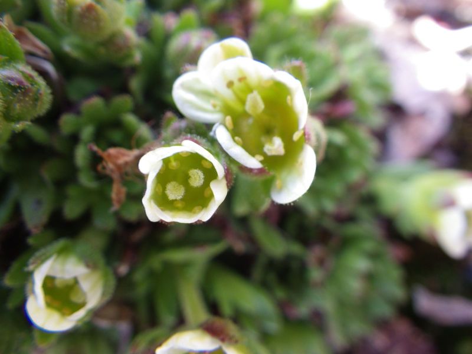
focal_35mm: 34
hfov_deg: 54.0
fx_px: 464
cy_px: 177
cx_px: 236
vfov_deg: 41.8
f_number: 3.8
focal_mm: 6.1
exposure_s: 1/50
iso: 125
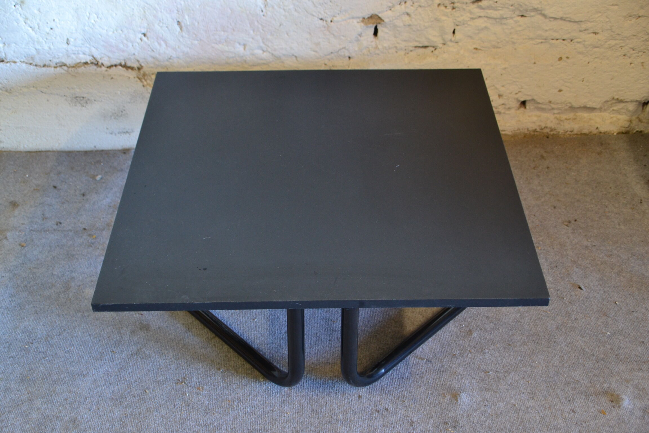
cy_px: 216
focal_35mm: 46
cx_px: 324
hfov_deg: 42.3
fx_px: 838
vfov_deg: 28.9
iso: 1000
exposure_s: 1/15
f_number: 4.2
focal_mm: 31
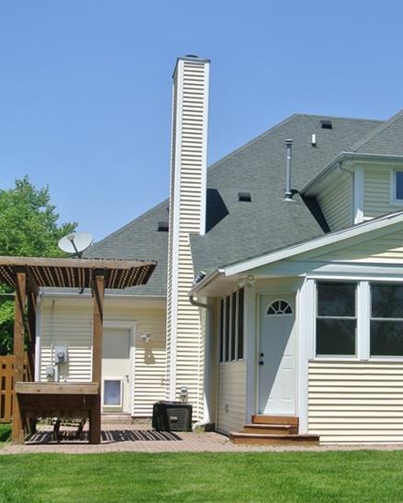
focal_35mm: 68
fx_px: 1013
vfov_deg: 27.9
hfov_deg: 21.9
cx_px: 381
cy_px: 283
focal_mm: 14.5
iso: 100
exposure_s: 1/640
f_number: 4.5
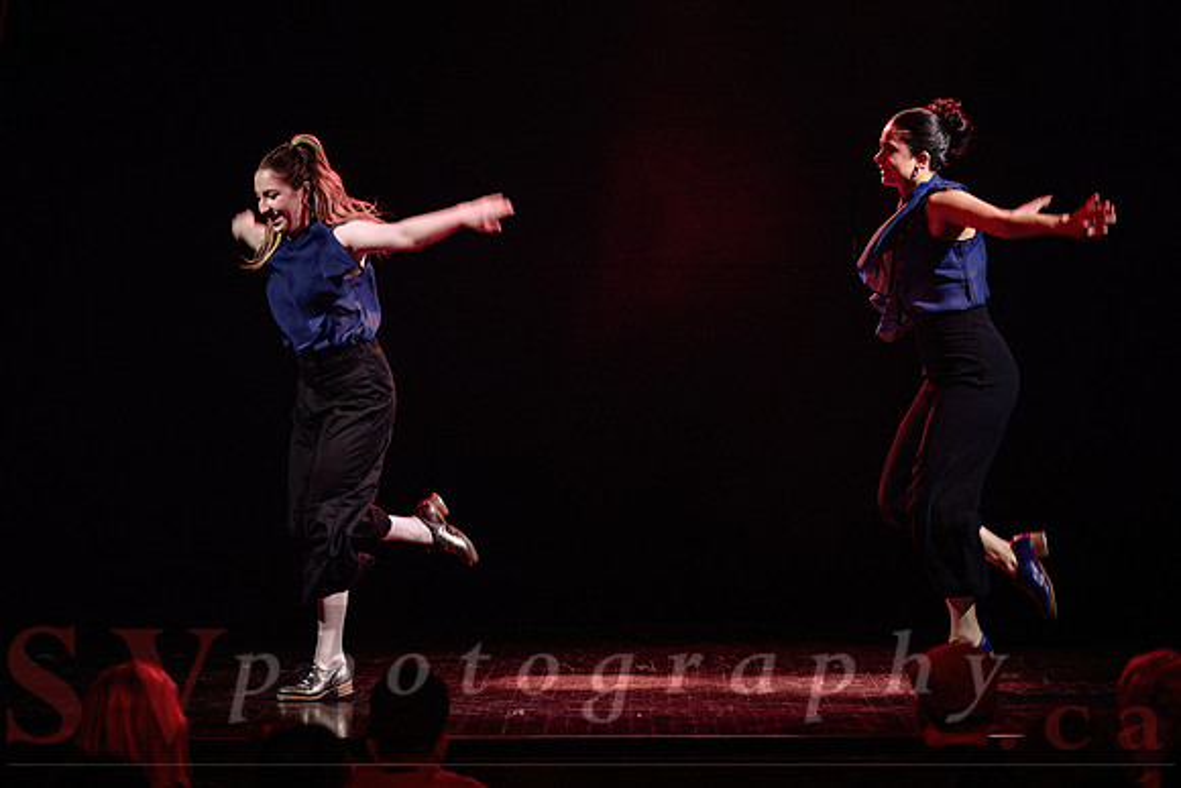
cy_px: 317
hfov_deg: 13.7
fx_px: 4903
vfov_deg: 9.2
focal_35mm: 149
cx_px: 590
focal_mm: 125
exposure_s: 1/200
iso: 1600
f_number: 2.8
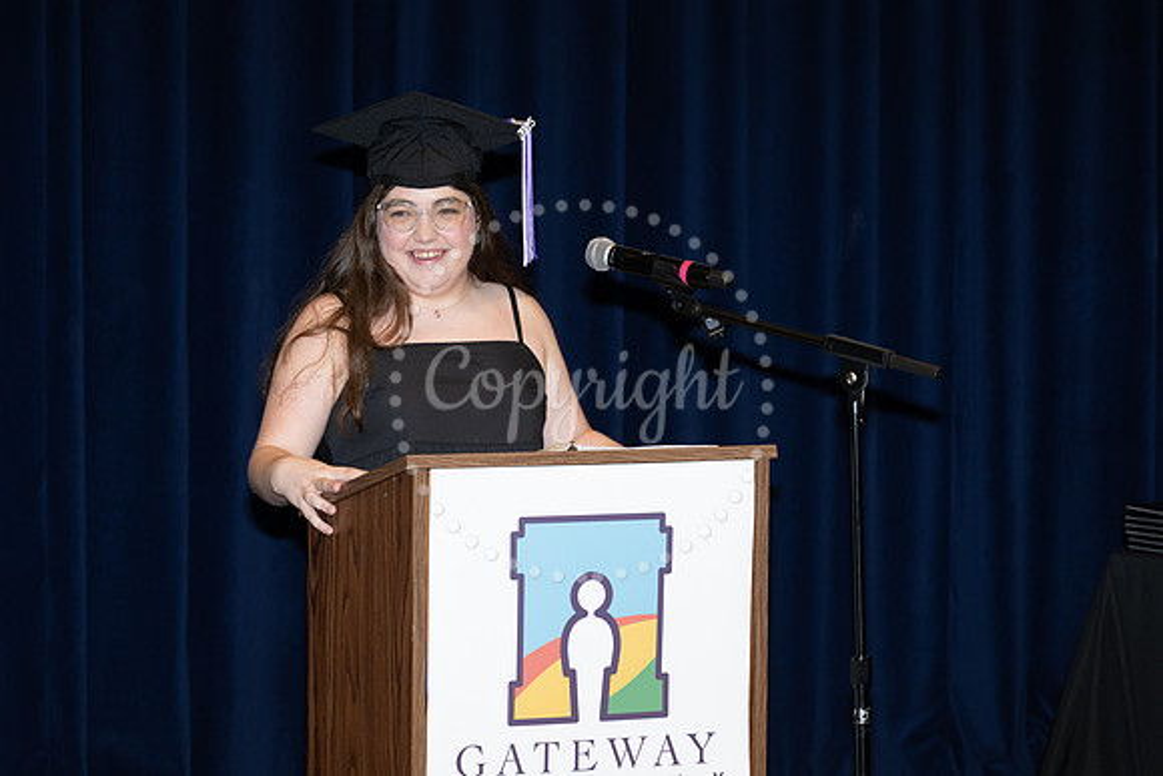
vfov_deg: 9.3
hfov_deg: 13.9
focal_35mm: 147
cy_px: 300
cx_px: 581
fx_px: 4754
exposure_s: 1/80
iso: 640
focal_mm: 120
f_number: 5.6
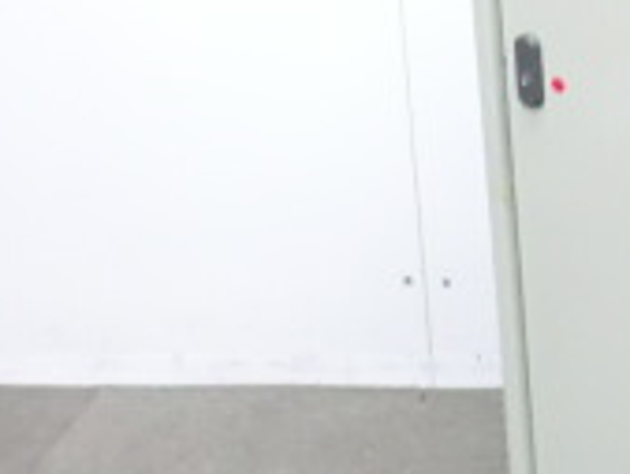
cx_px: 1036
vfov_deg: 10.2
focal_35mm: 144
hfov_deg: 12.8
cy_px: 26
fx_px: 2623
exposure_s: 1/30
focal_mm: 6.9
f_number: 3.9
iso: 800
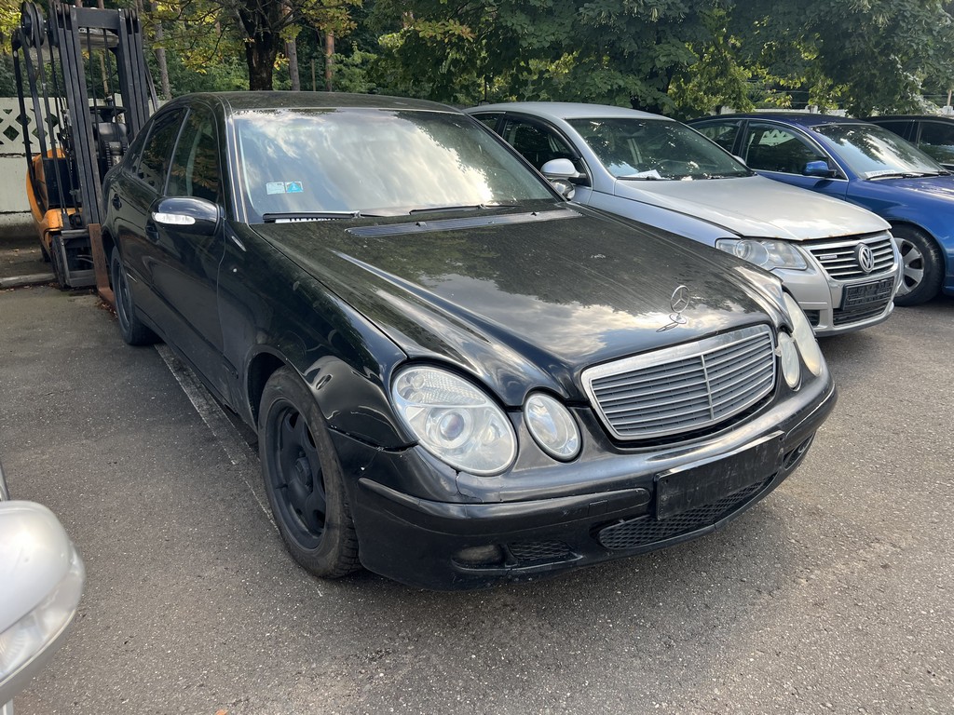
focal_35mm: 26
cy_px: 358
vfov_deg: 53.1
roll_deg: -1.6
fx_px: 717
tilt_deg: -14.9
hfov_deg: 67.3
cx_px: 477
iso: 50
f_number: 1.5
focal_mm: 5.7
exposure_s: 1/733
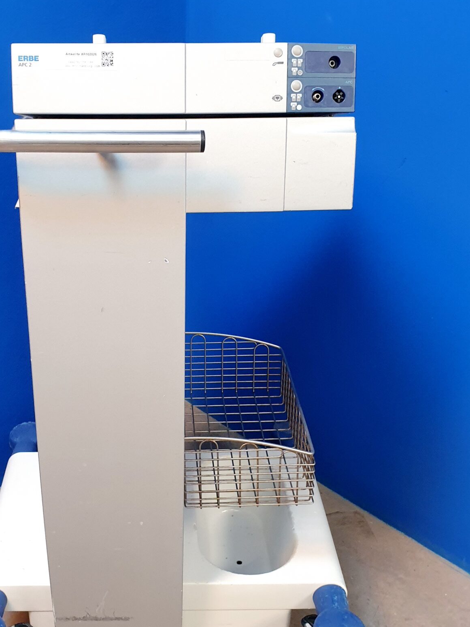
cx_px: 162
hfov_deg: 33.3
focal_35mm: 43
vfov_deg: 43.8
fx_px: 778
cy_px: 307
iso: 250
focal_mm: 4.3
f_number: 2.4
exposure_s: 1/33
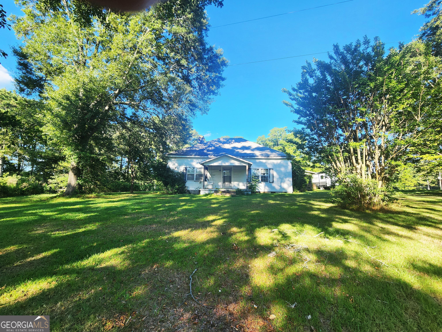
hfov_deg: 106.2
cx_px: 221
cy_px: 166
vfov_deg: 89.9
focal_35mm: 13
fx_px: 166
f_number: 2.2
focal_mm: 2.2
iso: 50
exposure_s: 1/375
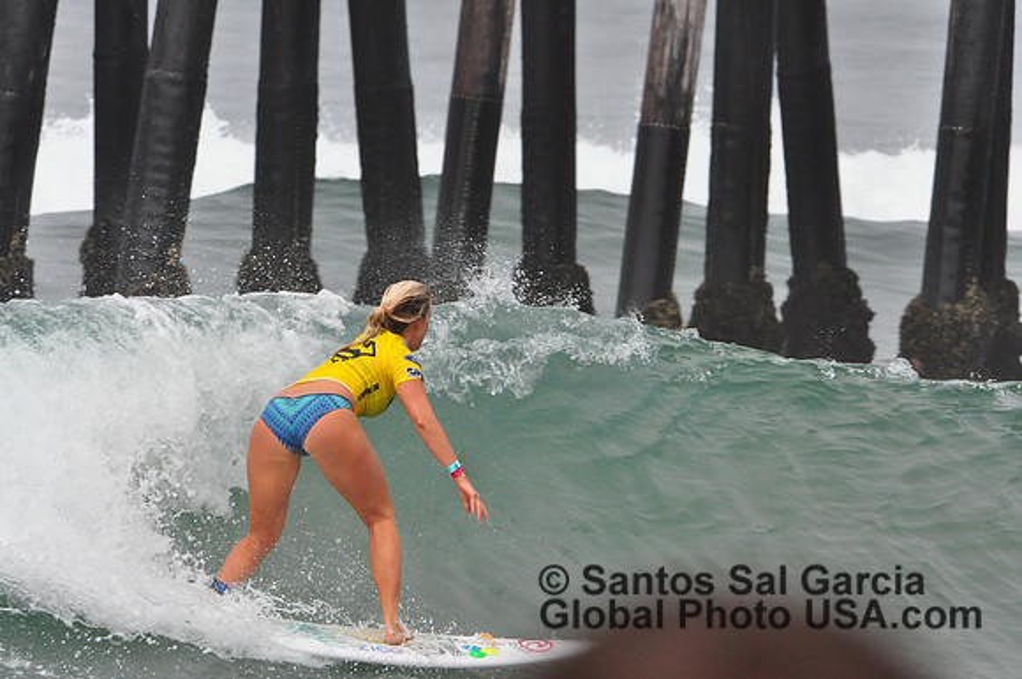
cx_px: 511
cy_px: 340
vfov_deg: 1.7
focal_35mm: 825
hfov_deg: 2.5
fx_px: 23388
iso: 1250
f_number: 18
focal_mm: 550
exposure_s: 1/640
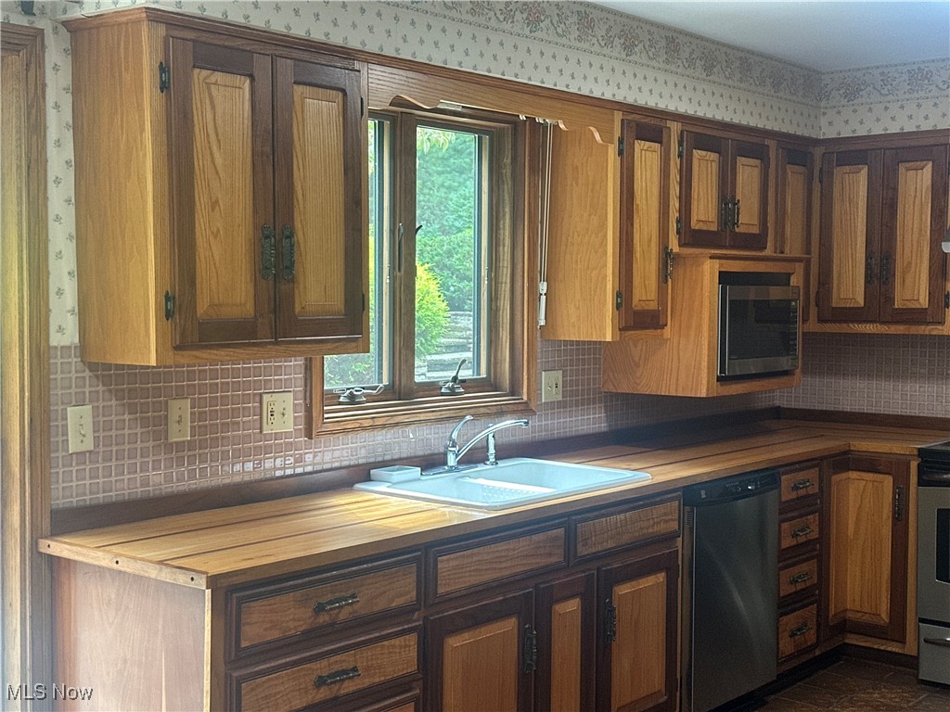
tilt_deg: -3.8
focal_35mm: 48
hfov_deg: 39.7
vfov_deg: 30.3
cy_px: 356
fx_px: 1317
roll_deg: +0.2
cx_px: 475
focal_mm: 6.86
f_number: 1.78
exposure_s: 1/60
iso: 160
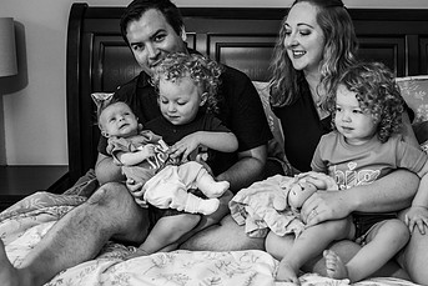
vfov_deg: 27.5
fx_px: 583
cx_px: 261
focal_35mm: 49
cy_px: 131
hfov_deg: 40.1
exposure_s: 1/250
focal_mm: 29
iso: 1000
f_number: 2.8
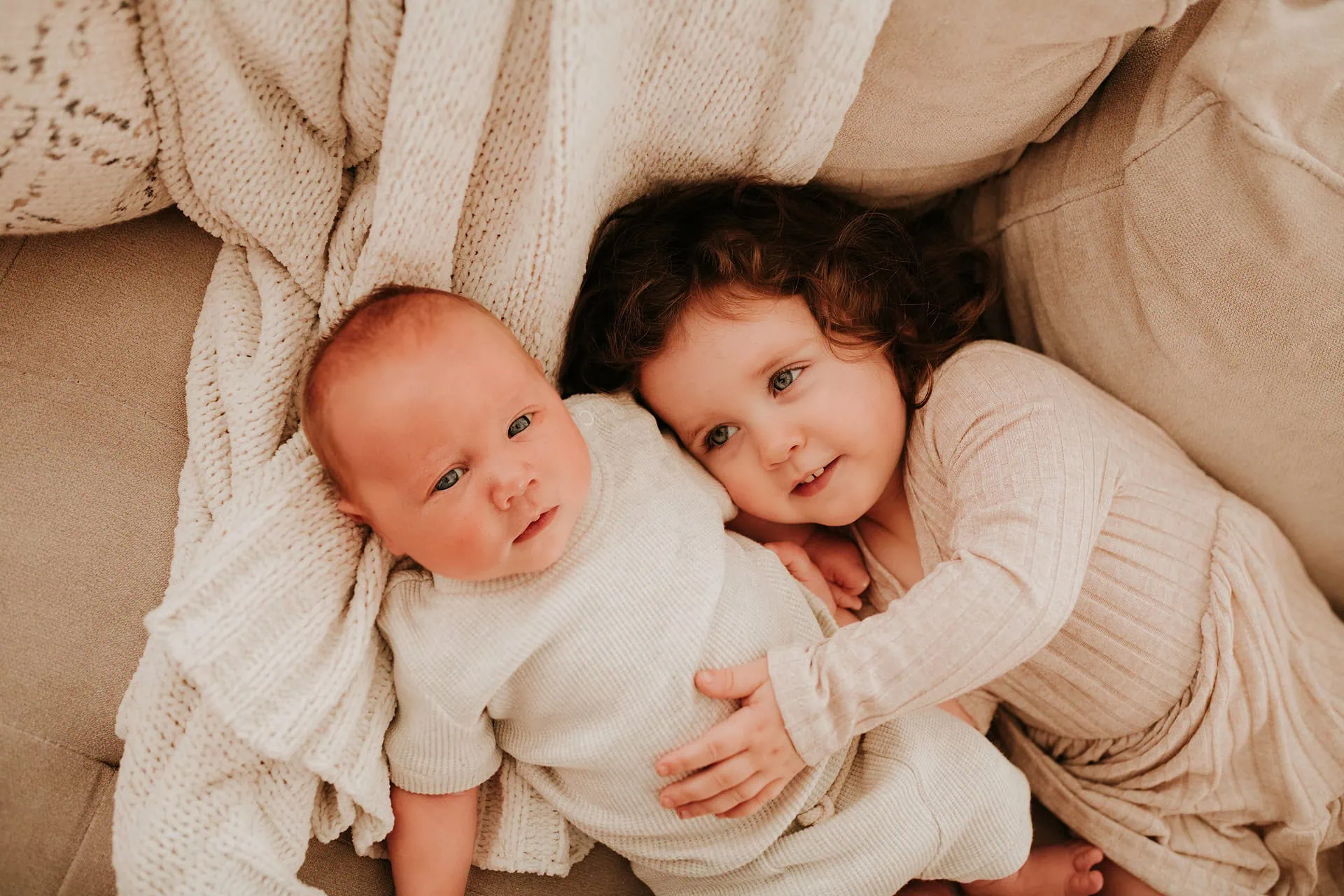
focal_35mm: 35
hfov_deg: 54.4
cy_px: 448
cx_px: 672
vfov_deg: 37.9
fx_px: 1307
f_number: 2.5
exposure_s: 1/250
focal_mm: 35
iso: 1000
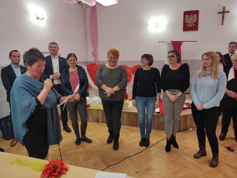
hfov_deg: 69.4
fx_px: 171
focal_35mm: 25
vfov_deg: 54.9
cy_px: 89
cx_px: 118
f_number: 1.79
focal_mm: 4.71
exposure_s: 1/50
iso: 143
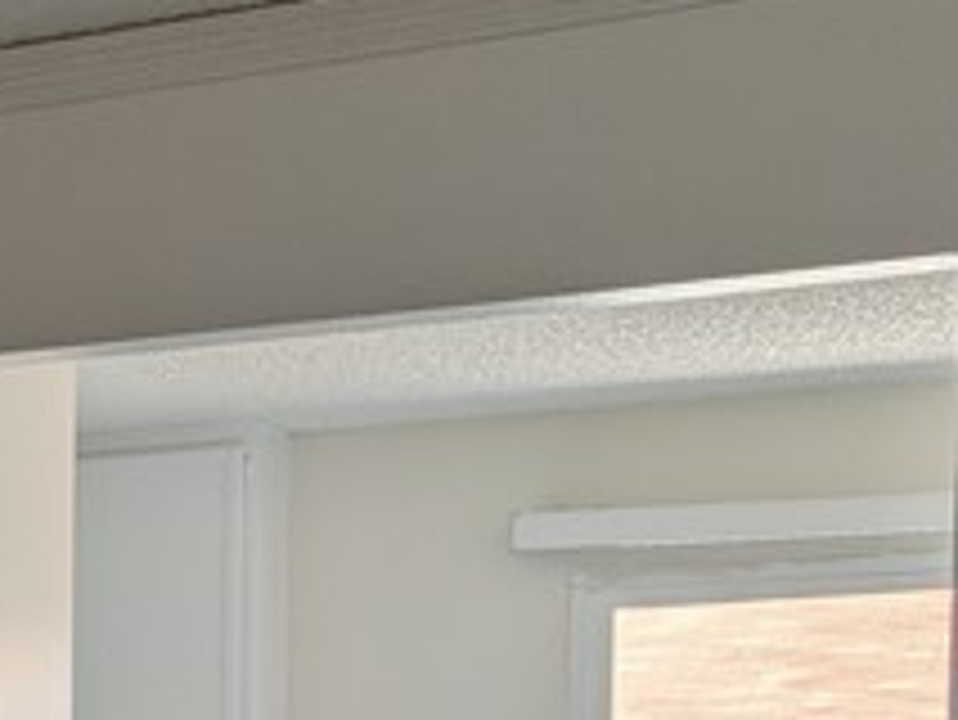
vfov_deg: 12.1
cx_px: -1118
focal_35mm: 115
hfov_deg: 13.8
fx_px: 3184
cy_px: 1174
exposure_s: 1/263
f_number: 1.68
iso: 24
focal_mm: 6.9
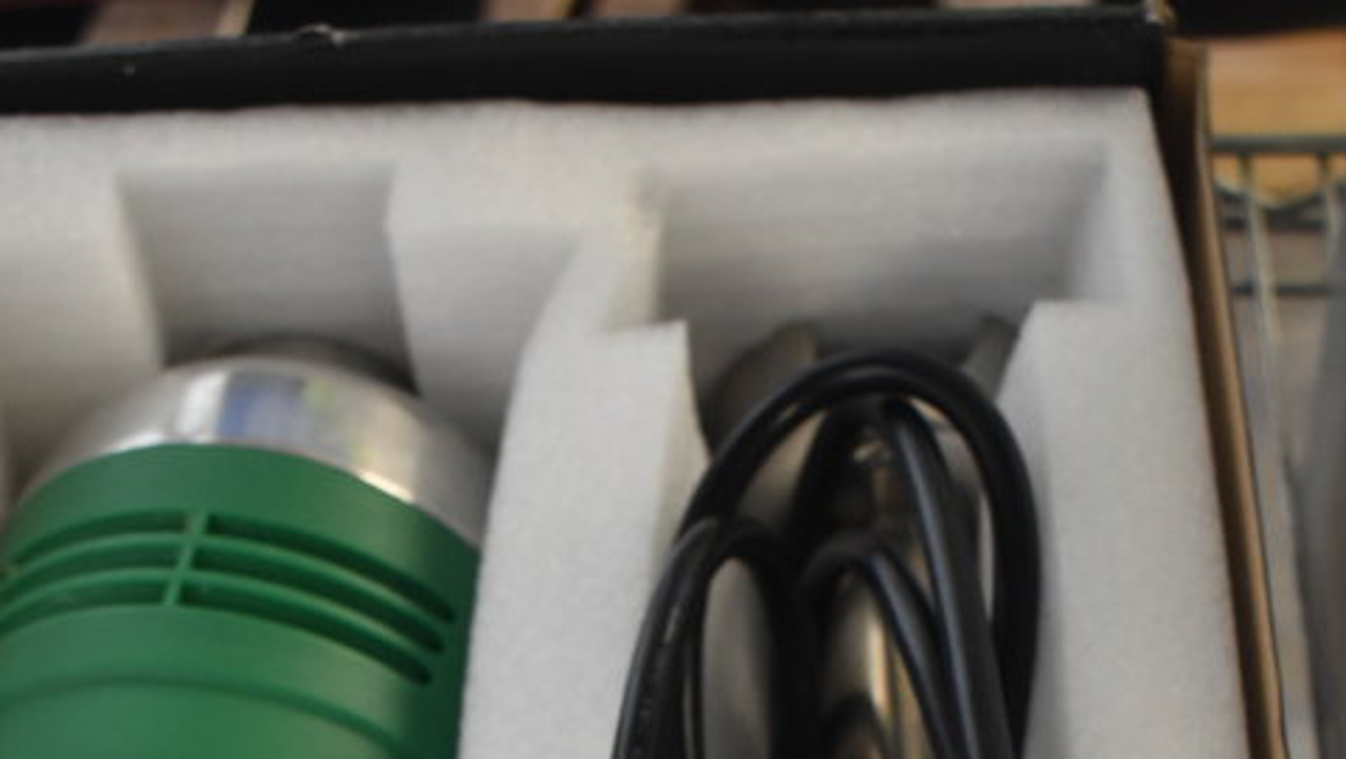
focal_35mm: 78
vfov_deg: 14.2
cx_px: 790
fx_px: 2785
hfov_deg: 27.1
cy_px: 1235
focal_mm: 26
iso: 1100
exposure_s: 1/40
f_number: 4
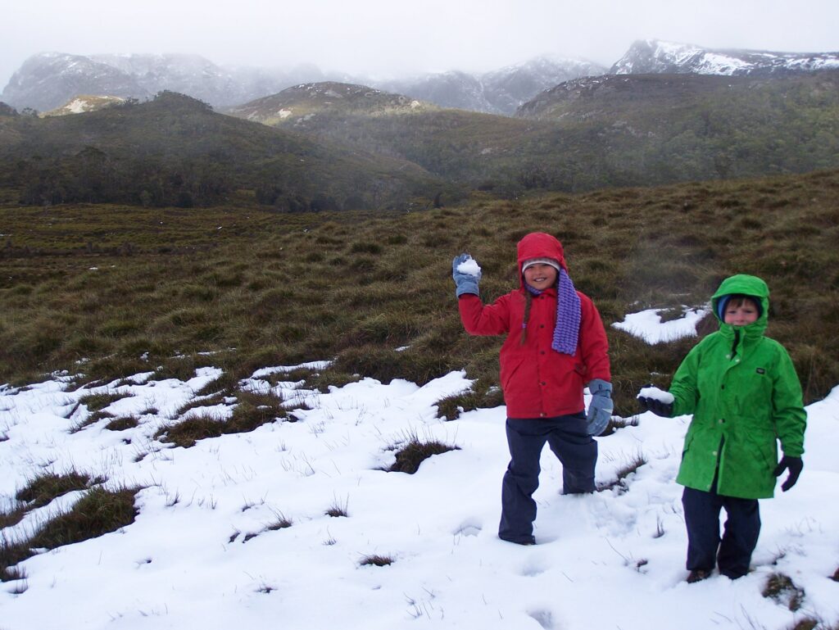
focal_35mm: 59
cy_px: 315
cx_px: 420
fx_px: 1431
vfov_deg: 24.8
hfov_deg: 32.7
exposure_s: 1/400
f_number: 3.1
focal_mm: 9.8
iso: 80
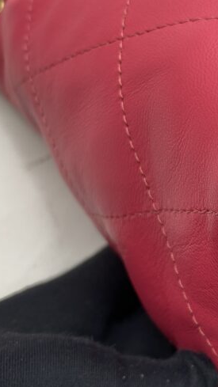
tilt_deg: -54.8
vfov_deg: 36.4
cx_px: 224
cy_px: 150
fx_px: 586
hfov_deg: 20.3
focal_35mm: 57
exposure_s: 1/100
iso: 40
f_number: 1.8
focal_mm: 4.25
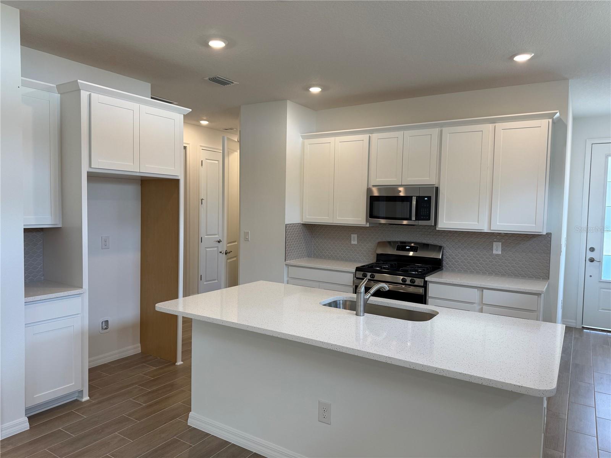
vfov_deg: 56.8
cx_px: 306
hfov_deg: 71.6
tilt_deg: -2.4
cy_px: 229
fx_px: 424
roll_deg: -1.2
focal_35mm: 24
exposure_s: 1/156
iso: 100
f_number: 1.78
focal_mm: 6.76
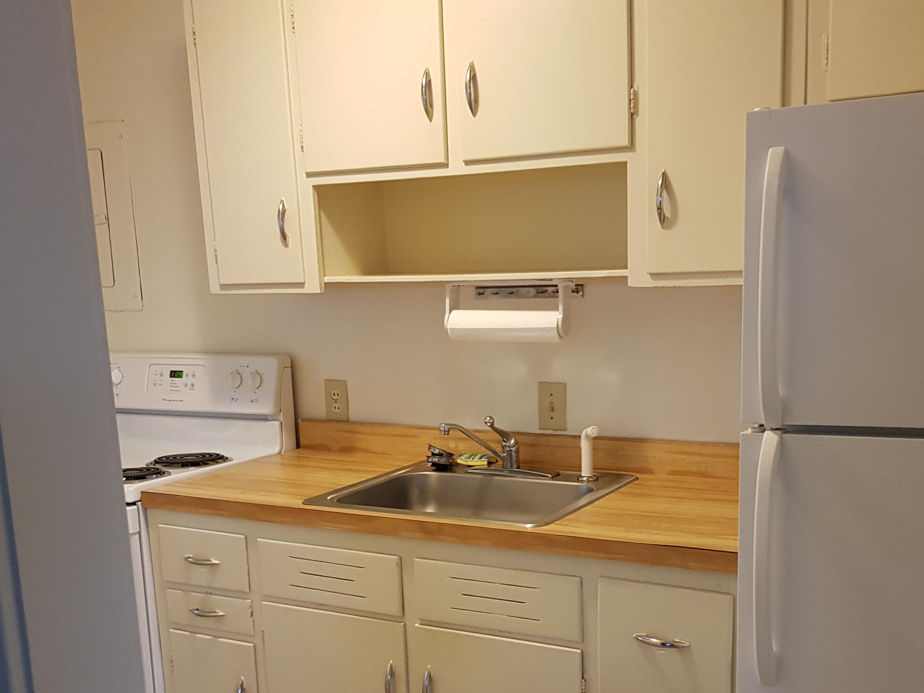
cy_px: 477
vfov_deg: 35.5
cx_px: 508
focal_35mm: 40
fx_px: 1068
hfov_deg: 46.7
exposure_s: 1/30
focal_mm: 4.3
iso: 160
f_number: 1.7
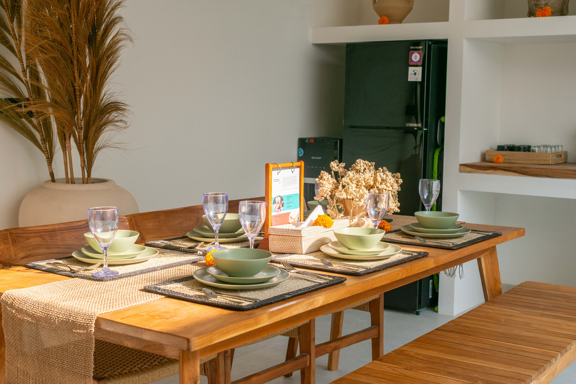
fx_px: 800
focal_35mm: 50
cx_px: 288
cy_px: 192
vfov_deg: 27.0
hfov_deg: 39.6
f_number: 8
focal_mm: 50
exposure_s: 1/500
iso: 100
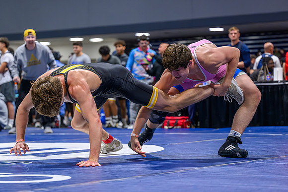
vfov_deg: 13.8
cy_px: 99
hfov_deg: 20.5
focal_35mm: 100
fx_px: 797
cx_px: 139
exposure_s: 1/800
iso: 3200
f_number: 2.8
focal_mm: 72
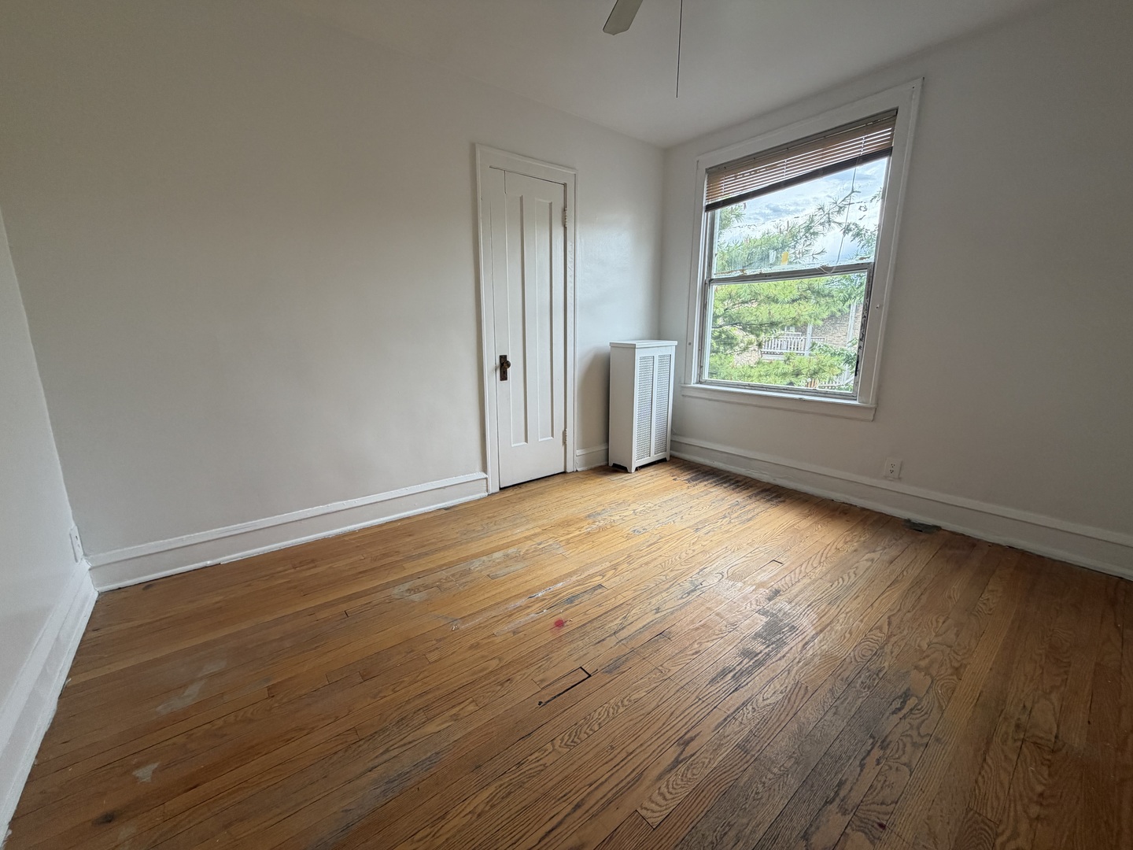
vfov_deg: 85.7
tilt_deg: -11.5
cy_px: 425
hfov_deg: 102.1
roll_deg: +0.4
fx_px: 458
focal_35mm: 14
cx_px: 566
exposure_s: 1/121
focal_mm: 2.22
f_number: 2.2
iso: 125
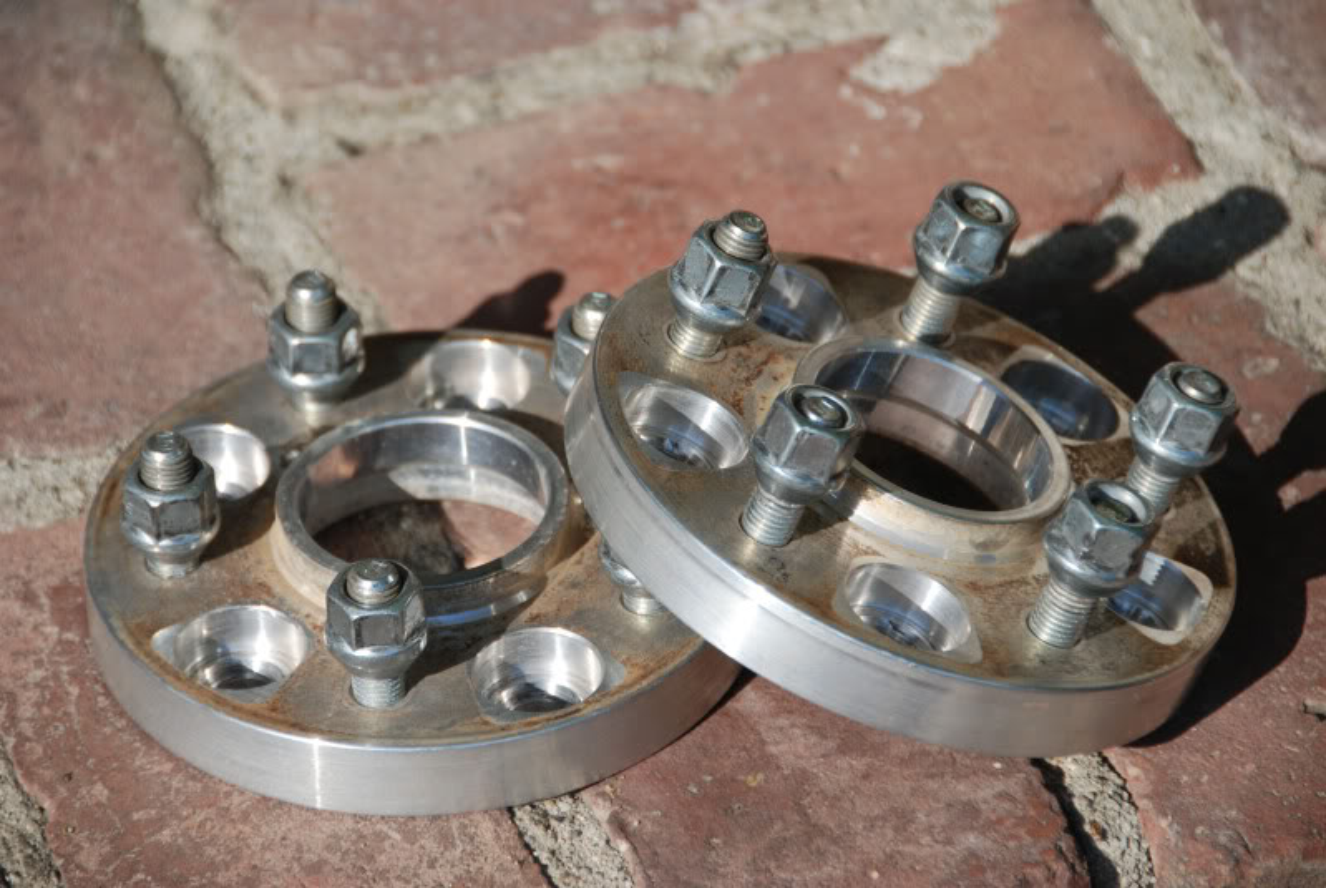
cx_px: 663
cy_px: 444
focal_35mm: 255
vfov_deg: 5.4
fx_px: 9404
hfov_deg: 8.1
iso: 200
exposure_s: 1/800
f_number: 5.6
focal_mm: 170
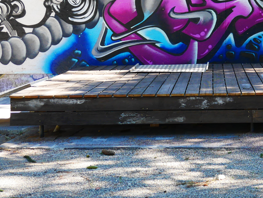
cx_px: 279
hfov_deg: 19.7
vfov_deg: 15.1
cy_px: -4
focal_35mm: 96
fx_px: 730
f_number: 4.5
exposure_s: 1/125
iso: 200
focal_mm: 18
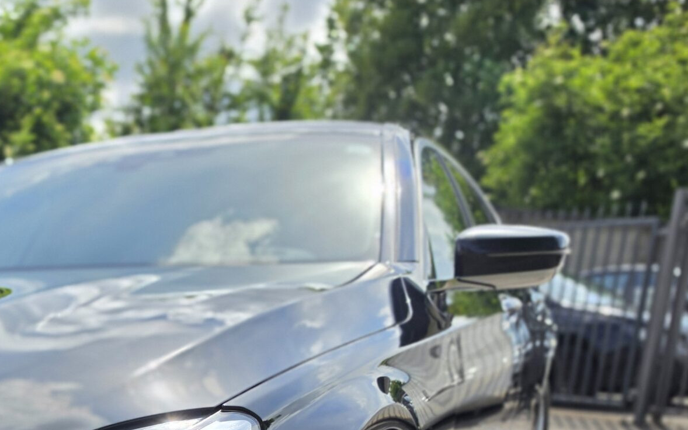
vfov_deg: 22.0
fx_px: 994
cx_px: -23
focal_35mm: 53
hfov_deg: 34.3
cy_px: 553
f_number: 1.4
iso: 64
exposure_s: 1/6352
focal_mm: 6.5
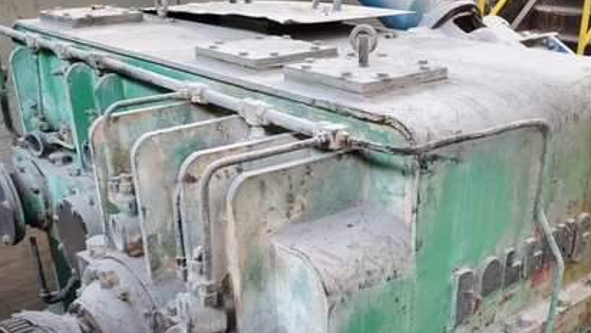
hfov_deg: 46.1
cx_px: 359
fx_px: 690
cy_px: 291
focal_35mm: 44
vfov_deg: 26.3
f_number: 1.5
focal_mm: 4.3
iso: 250
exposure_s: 1/50
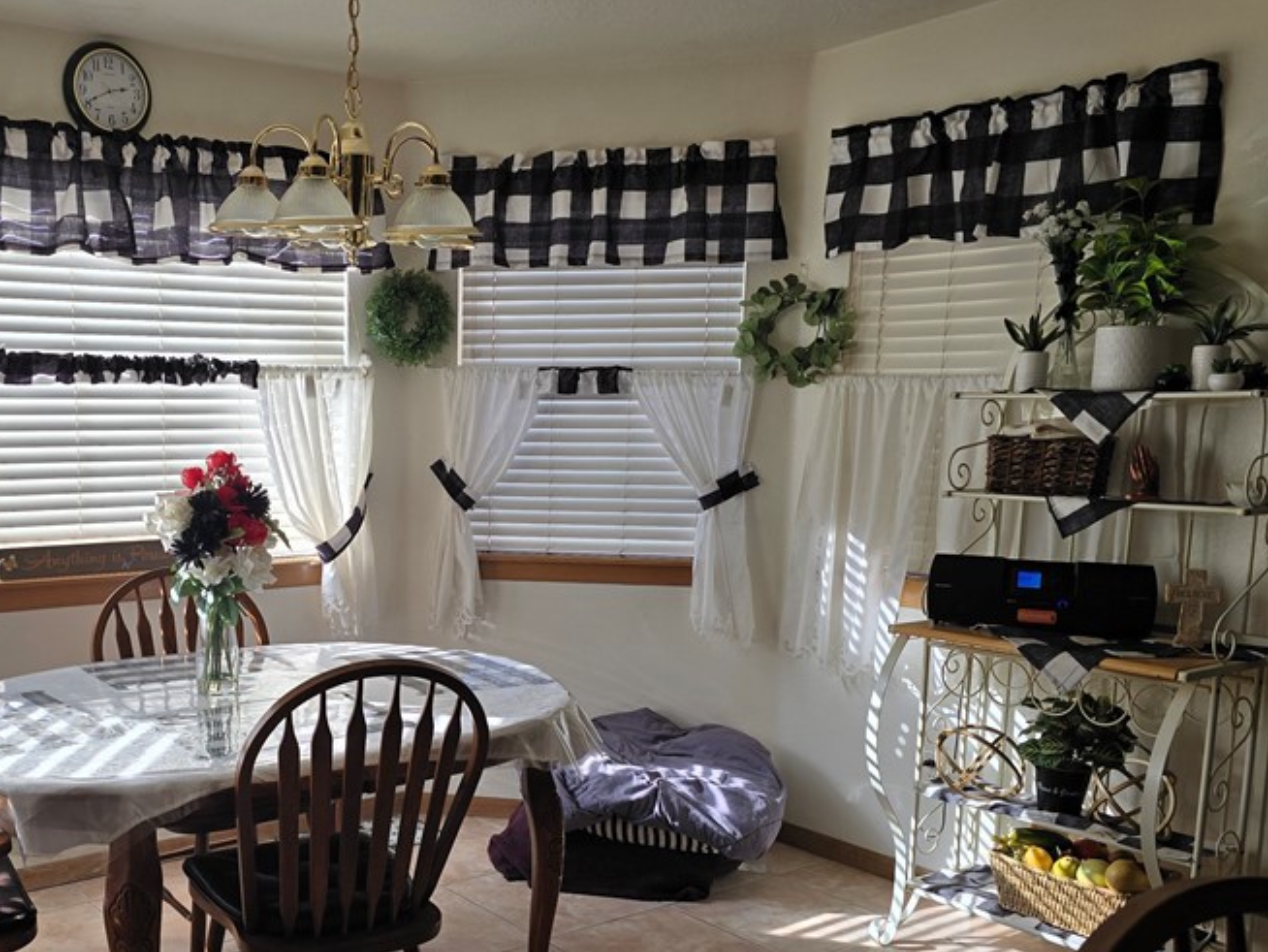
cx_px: 378
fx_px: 1319
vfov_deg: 39.3
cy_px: 613
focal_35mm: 36
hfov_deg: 50.0
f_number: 1.7
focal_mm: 6.3
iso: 20
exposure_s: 1/180
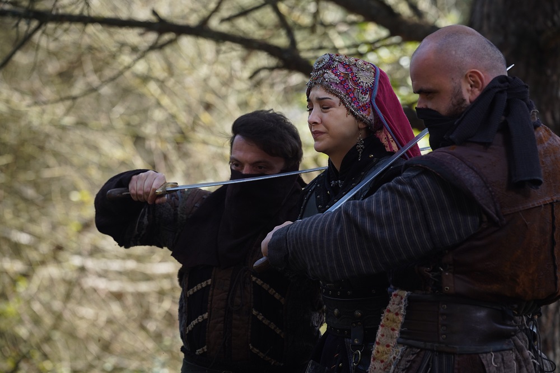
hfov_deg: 12.8
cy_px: 186
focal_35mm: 160
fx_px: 2496
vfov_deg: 8.5
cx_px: 280
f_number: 4.5
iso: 640
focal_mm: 160.5
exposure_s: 1/800
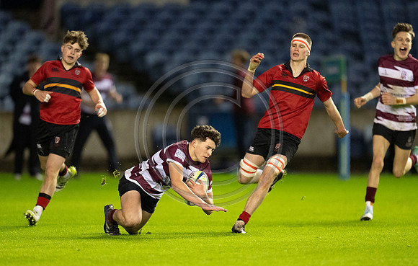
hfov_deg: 4.2
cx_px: 194
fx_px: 5757
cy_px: 130
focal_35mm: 503
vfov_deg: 2.6
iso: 6400
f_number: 2.8
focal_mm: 400
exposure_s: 1/800
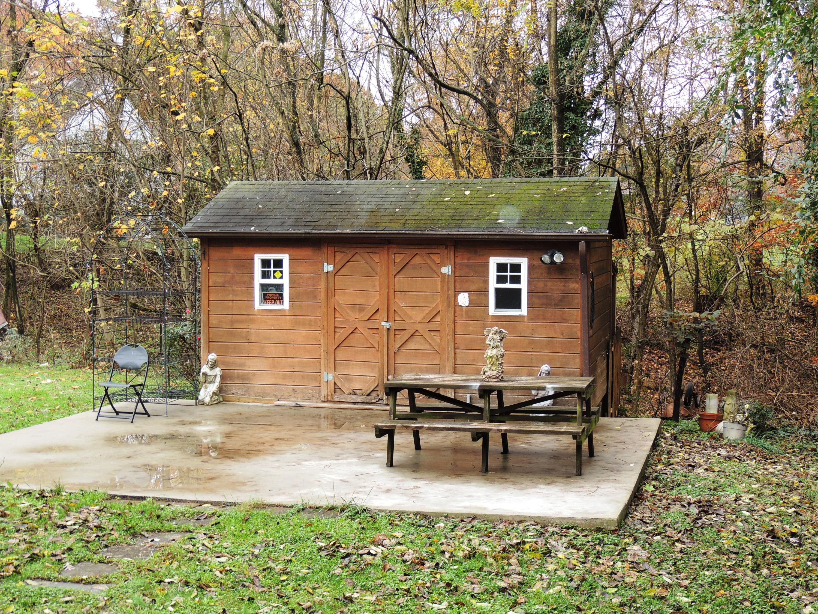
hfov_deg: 38.2
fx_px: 1182
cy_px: 307
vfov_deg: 29.1
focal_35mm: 50
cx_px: 409
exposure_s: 1/50
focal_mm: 8.9
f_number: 3.6
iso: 125
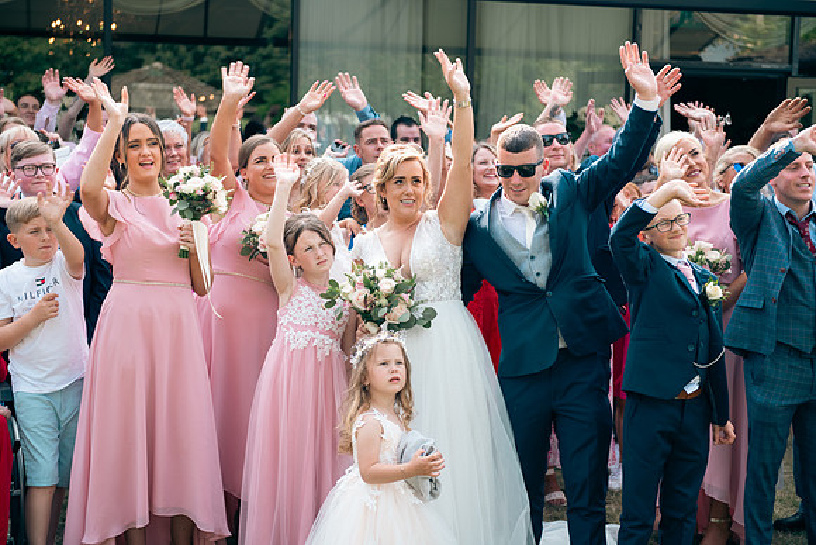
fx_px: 1406
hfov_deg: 32.4
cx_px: 408
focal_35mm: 62
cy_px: 272
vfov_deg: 21.9
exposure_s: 1/320
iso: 100
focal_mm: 62
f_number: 3.5
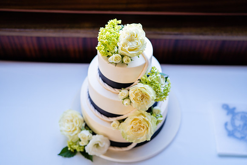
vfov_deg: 27.0
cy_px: 82
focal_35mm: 50
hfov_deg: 39.6
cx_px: 124
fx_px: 343
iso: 160
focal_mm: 50
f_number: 1.8
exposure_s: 1/320
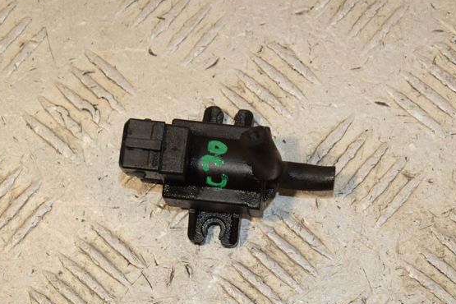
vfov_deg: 11.3
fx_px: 1533
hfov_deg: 16.9
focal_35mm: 121
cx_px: 229
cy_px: 166
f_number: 10
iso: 800
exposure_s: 1/200
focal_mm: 70
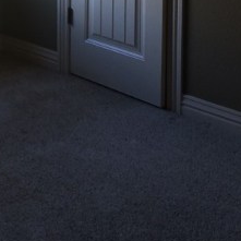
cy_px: -119
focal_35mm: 89
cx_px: -61
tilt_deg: -5.9
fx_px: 701
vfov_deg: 17.5
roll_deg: +2.2
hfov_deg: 18.3
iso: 32
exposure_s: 1/60
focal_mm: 4.15
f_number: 2.2
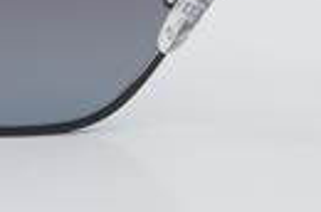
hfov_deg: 8.9
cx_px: 274
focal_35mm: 231
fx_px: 2055
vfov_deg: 5.9
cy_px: -47
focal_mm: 50
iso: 100
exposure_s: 1/3
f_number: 32
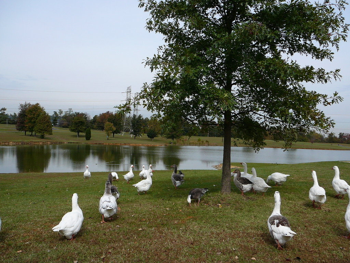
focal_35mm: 35
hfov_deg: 52.6
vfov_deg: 40.7
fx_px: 354
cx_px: 175
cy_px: 132
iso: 80
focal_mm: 5.2
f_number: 5
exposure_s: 1/500
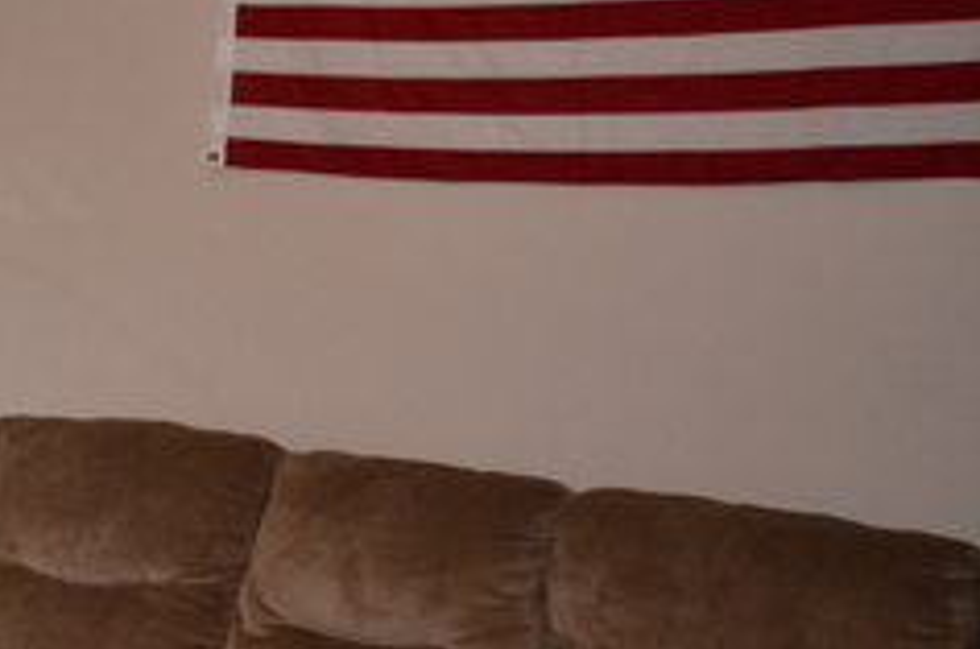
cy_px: 174
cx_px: -203
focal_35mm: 73
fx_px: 1983
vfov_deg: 18.5
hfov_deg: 25.0
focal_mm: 18
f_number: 3.5
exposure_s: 1/60
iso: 800
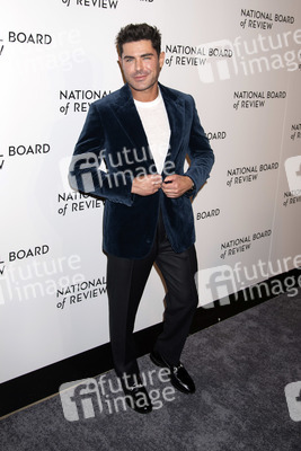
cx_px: 150
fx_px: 388
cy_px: 226
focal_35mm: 31
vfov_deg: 60.3
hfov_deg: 42.4
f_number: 5.6
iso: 400
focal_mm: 31
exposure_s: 1/200
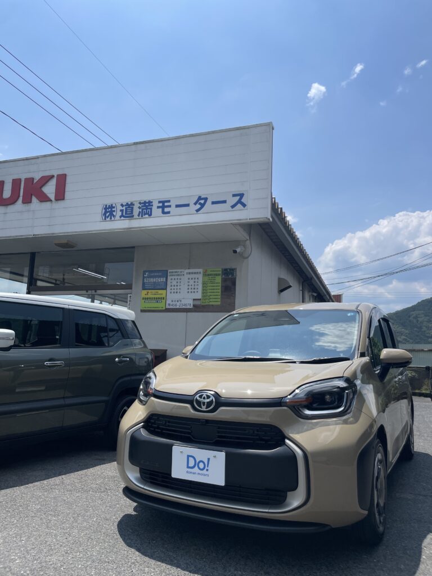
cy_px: 288
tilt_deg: +10.2
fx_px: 433
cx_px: 216
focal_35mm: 26
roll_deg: -1.8
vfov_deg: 67.3
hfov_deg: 53.1
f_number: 1.6
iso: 32
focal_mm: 4.2
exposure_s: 1/5814
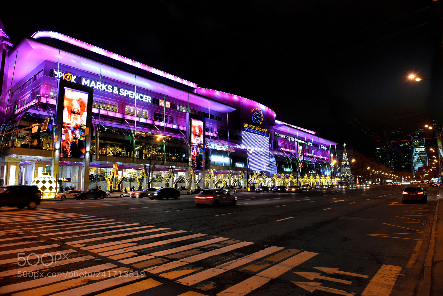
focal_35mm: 24
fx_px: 295
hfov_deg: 73.7
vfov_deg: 53.2
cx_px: 222
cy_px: 148
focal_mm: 24
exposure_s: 1/80
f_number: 4
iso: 3200
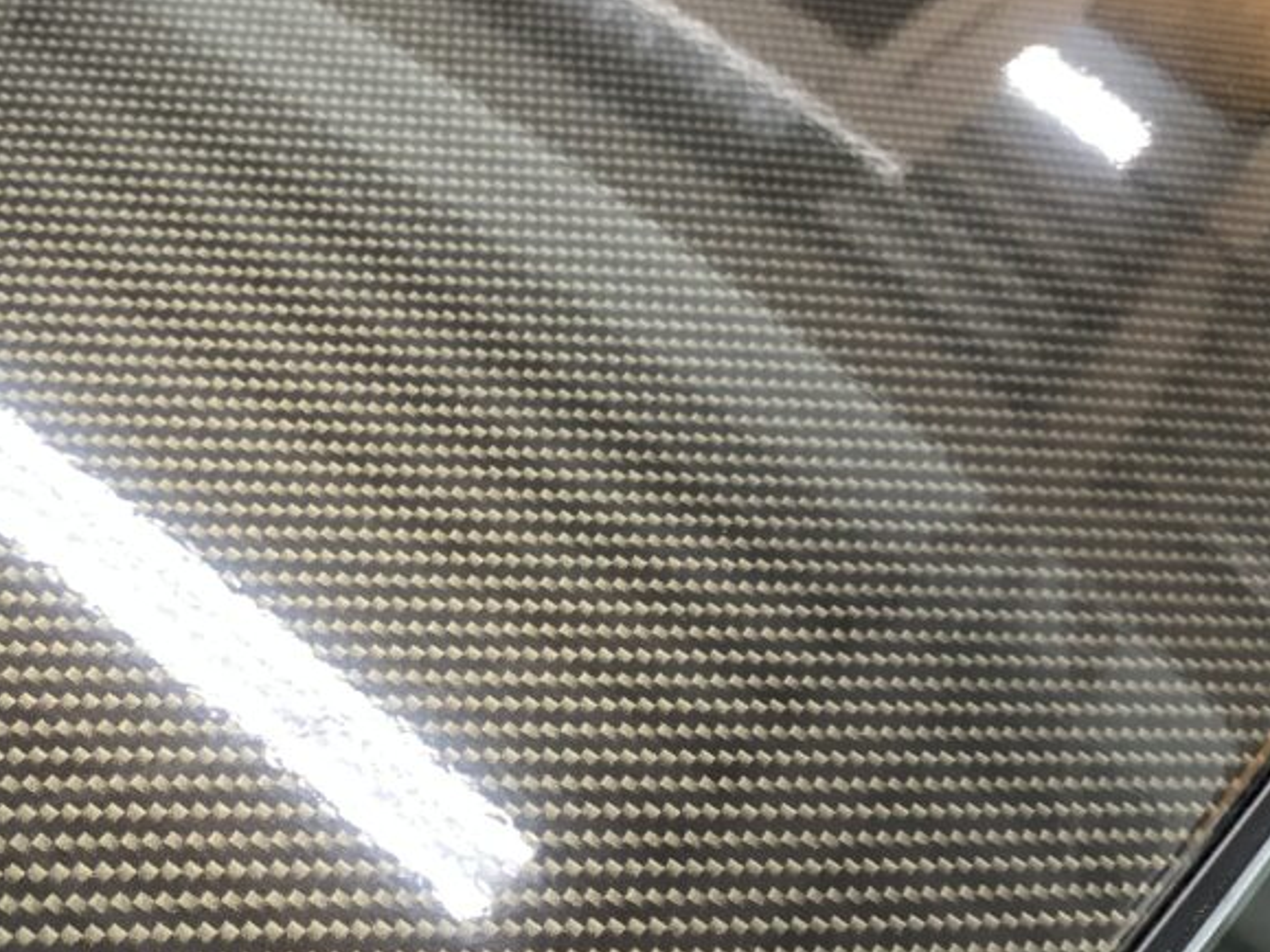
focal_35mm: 46
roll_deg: -2.9
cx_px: 274
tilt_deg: -39.5
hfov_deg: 39.8
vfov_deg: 31.2
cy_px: 658
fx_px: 1687
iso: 320
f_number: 1.8
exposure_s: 1/50
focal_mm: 4.25
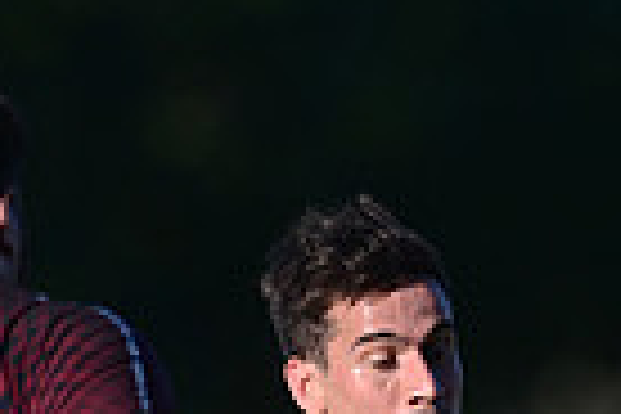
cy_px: 776
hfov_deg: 1.2
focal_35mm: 1764
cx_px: 814
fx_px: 30427
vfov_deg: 0.8
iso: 400
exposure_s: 1/4000
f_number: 4
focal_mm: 420
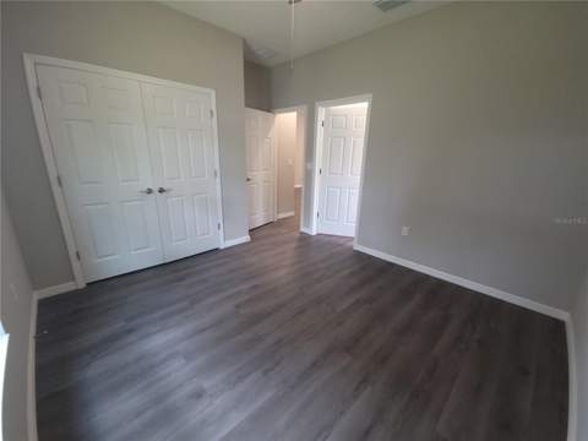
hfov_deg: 106.2
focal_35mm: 13
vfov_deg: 89.9
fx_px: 221
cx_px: 294
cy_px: 220
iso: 160
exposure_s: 1/15
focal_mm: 2.2
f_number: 2.2
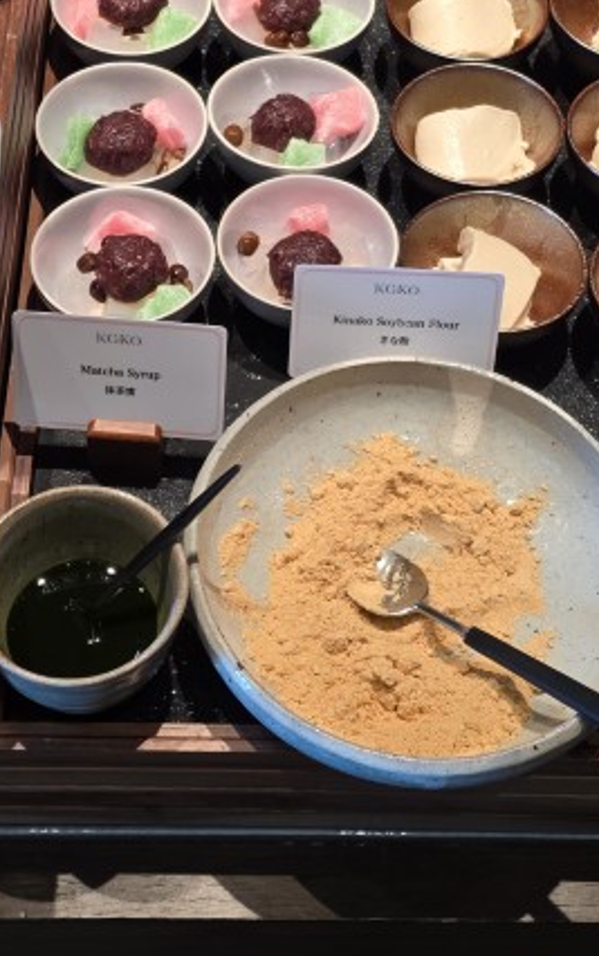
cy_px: 307
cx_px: 239
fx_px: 1590
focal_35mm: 61
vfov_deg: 33.1
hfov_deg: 21.3
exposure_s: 1/50.3
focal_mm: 6.25
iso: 160
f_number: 1.7
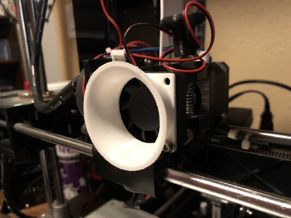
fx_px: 235
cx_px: 146
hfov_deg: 63.4
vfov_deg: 49.8
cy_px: 109
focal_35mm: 28
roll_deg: +3.2
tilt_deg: -12.9
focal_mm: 4
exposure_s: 1/4
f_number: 1.8
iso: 100
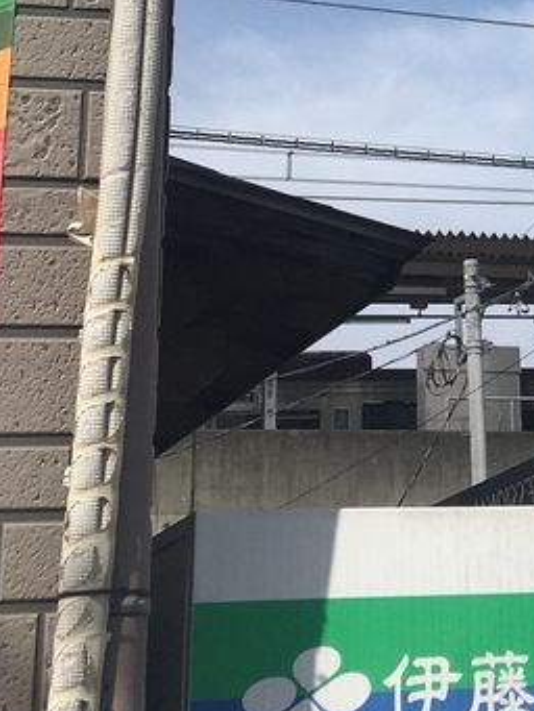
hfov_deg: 14.2
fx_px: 2097
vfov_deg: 16.9
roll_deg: +4.2
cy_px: -452
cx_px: 601
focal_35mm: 102
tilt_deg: +29.4
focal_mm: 4.15
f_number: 2.2
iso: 25
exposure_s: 1/2481
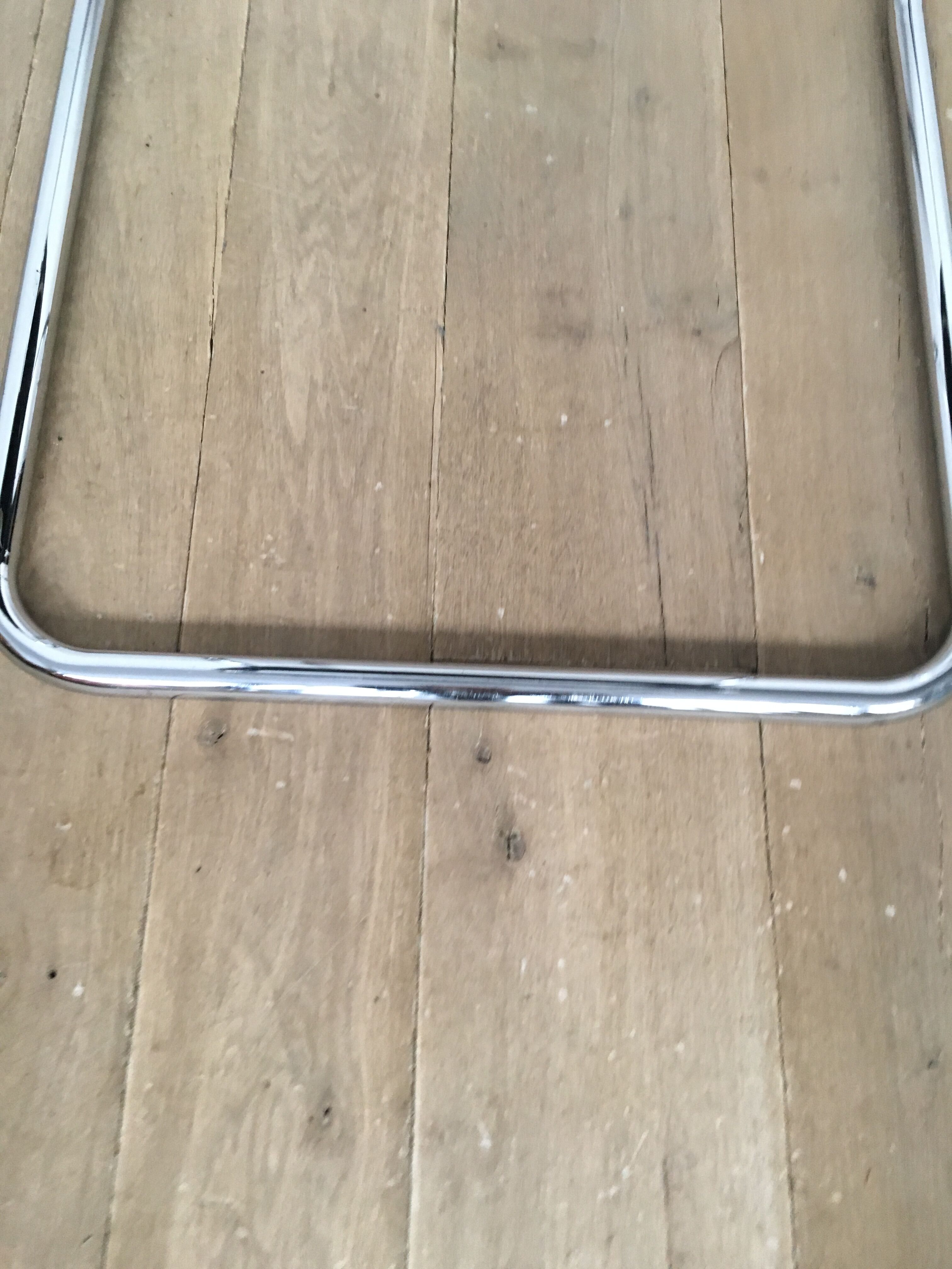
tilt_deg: -71.0
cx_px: 476
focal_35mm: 29
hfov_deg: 48.2
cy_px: 634
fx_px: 1063
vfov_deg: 61.7
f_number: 2.2
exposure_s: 1/33
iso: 160
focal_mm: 4.15
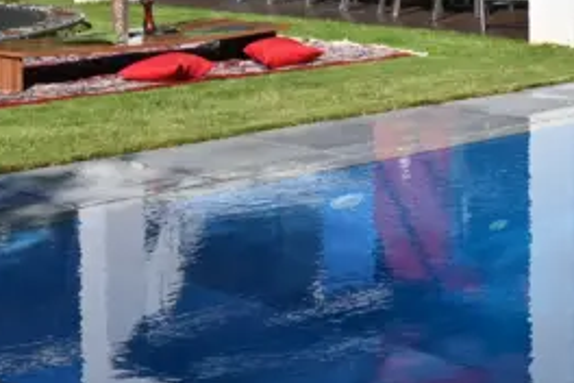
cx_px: 646
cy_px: -55
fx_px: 1577
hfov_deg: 19.7
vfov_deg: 13.5
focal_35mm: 99
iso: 160
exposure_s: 1/200
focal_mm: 25.5
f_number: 14
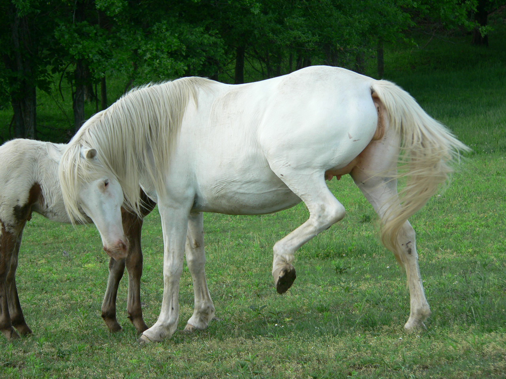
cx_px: 253
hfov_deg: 10.0
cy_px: 190
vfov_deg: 7.5
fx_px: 2880
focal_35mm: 197
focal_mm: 32.8
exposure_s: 1/400
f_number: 2.8
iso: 80
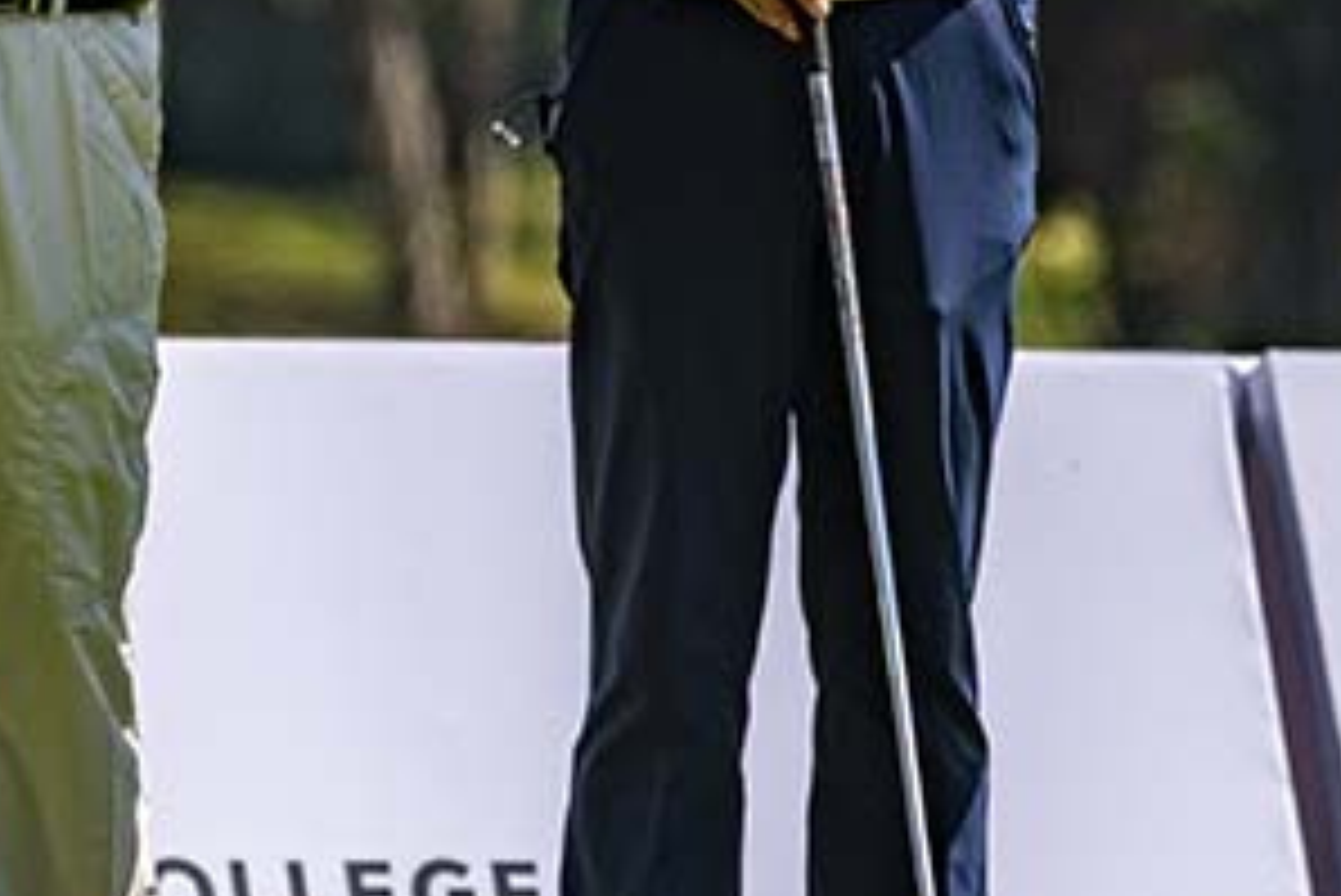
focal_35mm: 1287
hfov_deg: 1.6
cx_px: 540
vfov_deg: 1.1
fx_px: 47962
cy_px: 27
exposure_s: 1/1600
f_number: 8
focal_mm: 400
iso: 450
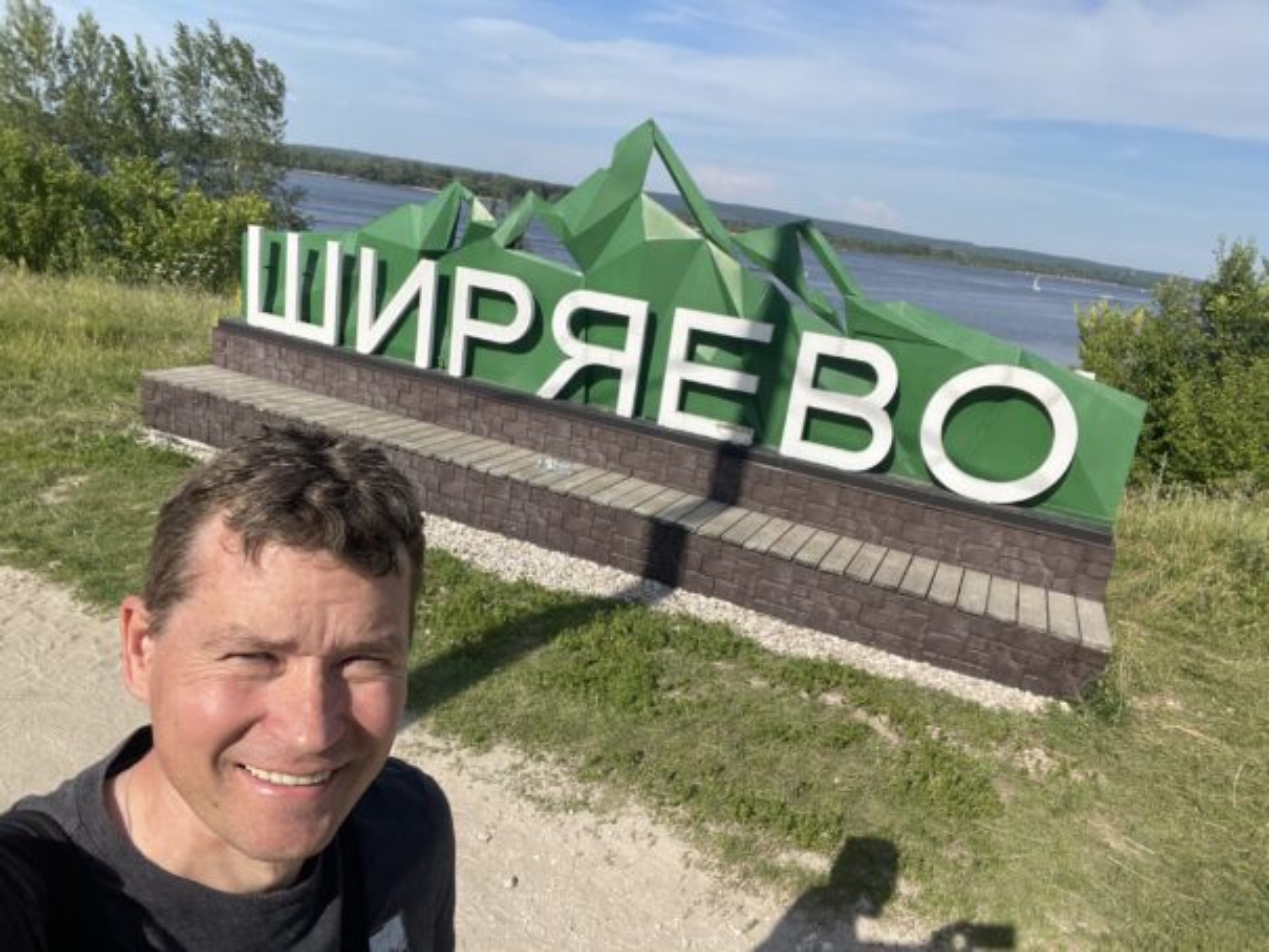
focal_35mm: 23
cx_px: 634
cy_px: 476
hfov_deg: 73.9
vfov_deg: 58.9
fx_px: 843
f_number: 2.2
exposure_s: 1/1348
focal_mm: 2.71
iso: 25
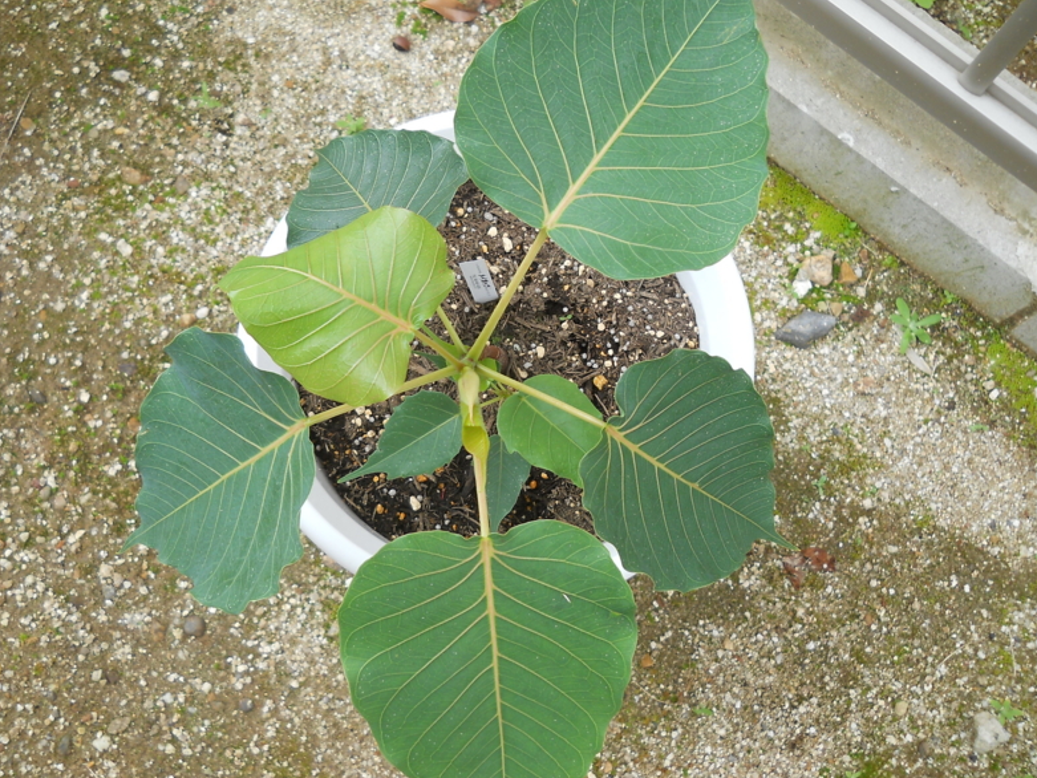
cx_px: 507
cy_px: 381
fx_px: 1258
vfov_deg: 34.4
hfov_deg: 44.8
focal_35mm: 42
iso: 80
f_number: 3.1
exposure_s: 1/125
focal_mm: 6.72
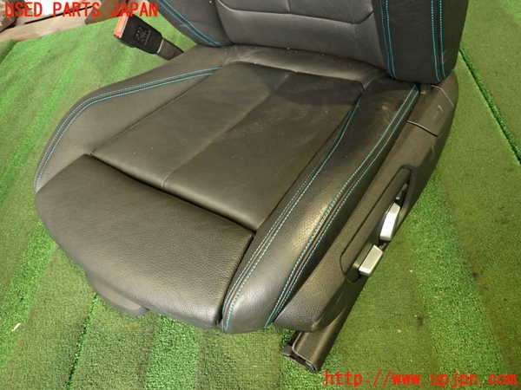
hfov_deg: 69.4
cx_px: 260
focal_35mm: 25
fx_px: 376
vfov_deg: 54.9
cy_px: 195
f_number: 2
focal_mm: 4.5
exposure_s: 1/30
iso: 500
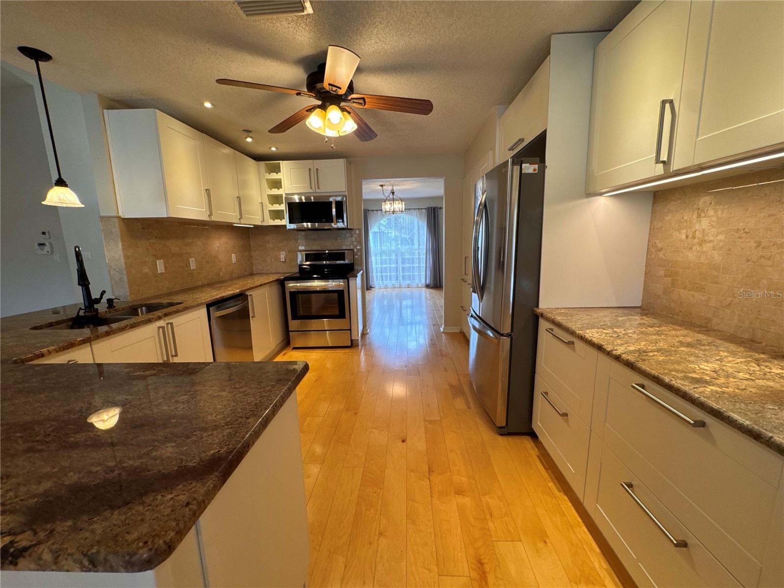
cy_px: 294
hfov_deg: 102.1
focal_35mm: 14
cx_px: 392
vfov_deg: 85.7
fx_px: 317
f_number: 2.2
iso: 160
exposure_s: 1/120
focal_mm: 2.22
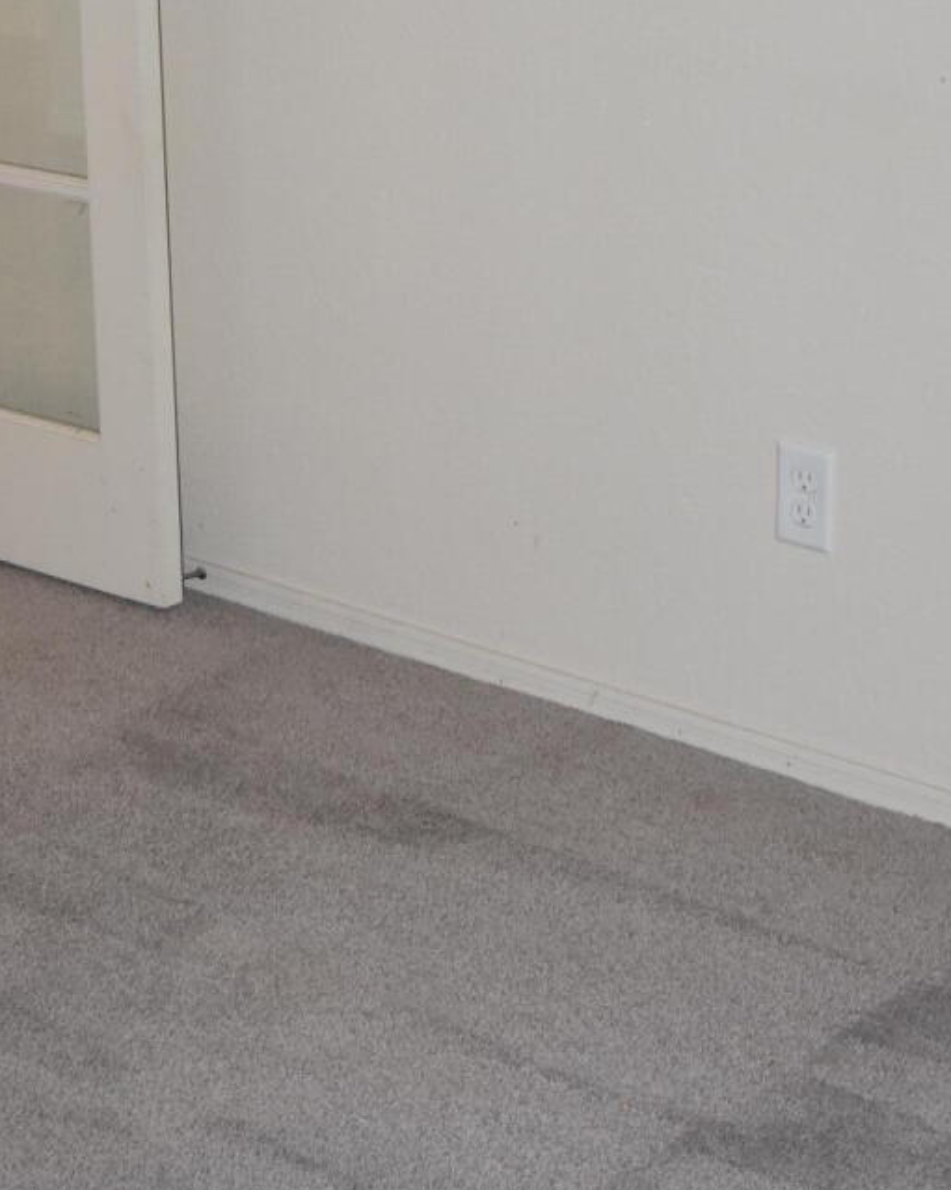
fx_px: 3414
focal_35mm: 97
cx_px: 33
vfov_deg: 19.6
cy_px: 263
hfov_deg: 15.6
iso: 900
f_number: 4
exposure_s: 1/60
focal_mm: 22
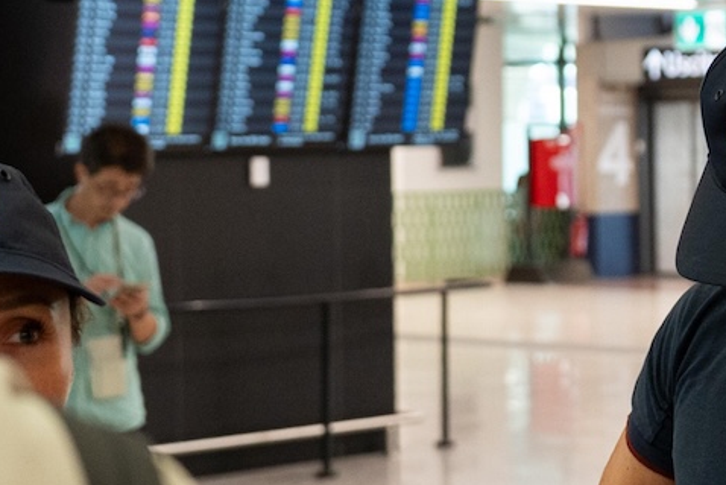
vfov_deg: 12.7
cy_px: 334
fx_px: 2179
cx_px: 724
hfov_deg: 18.4
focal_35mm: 108
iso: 1000
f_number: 2.8
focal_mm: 29
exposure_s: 1/250
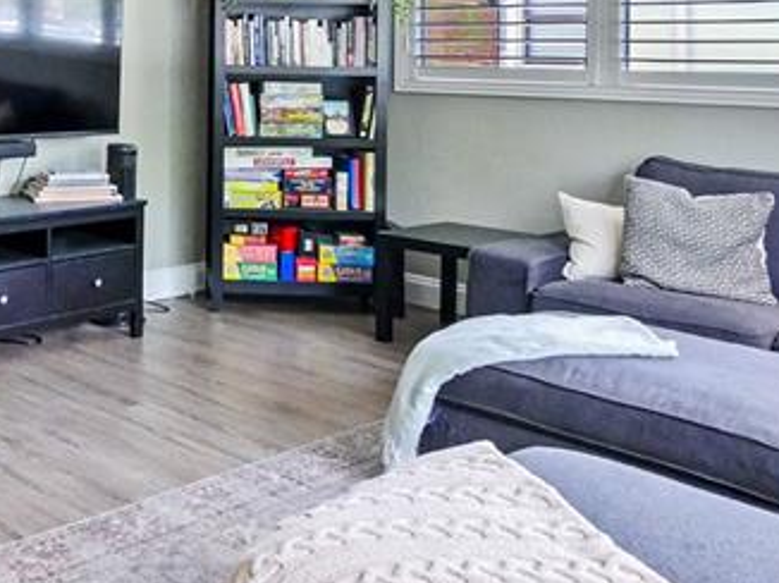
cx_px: 48
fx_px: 989
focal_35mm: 44
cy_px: 56
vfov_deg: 31.3
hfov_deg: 39.2
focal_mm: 7
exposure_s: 1/60
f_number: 4
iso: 2500
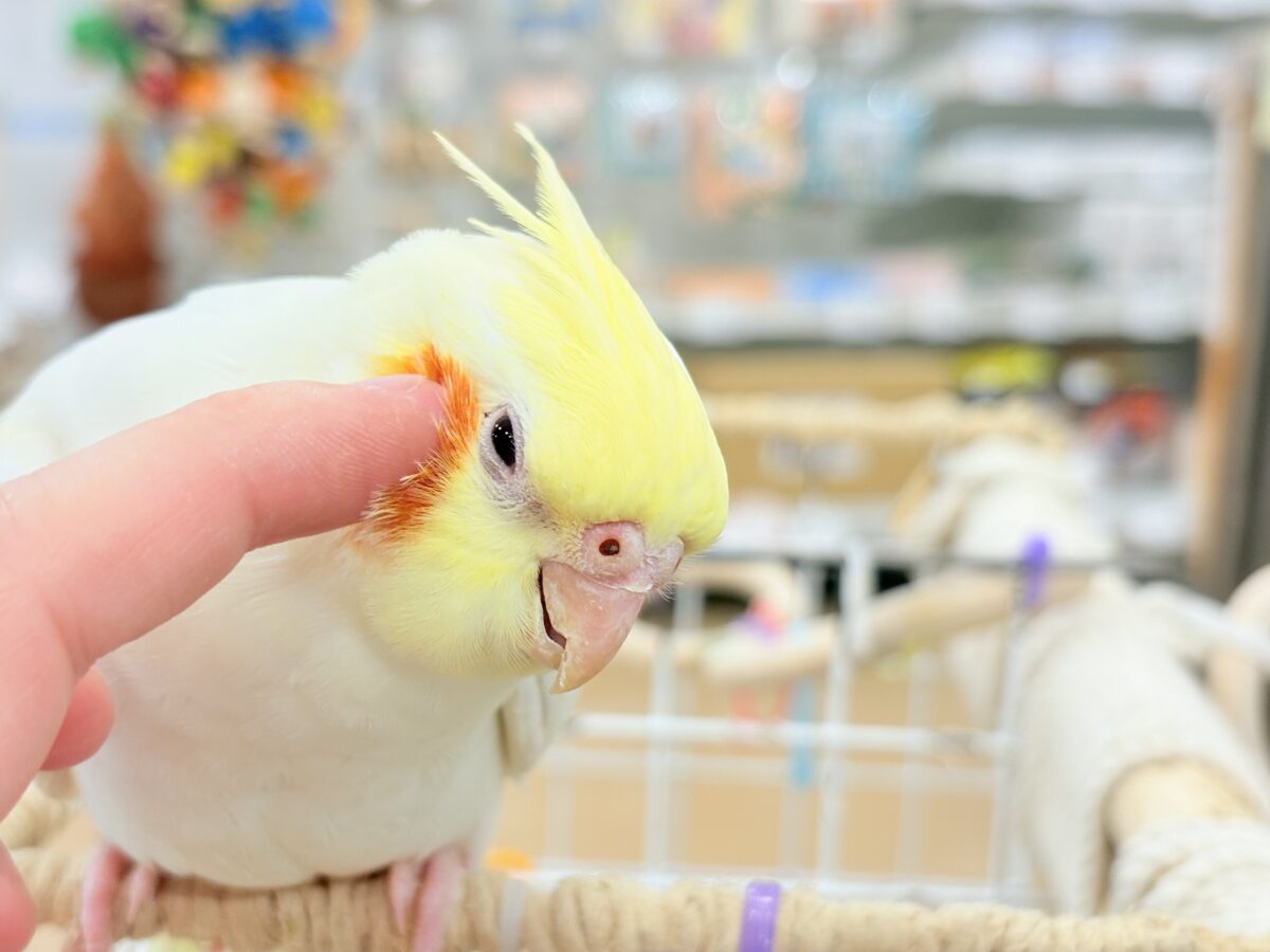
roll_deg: +0.5
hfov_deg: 36.8
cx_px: 635
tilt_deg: -9.2
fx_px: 1908
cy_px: 476
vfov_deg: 28.0
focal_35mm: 52
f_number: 1.6
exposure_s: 1/50
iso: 40
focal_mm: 5.96
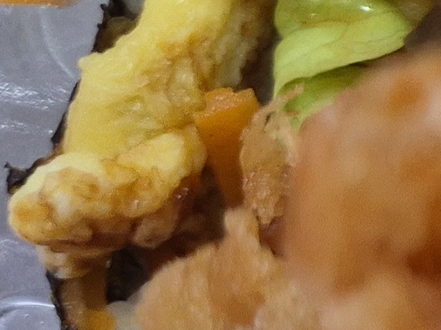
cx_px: 1294
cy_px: 253
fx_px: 1809
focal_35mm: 142
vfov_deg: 10.4
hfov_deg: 10.3
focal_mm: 5.4
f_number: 1.8
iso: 160
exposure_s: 1/120
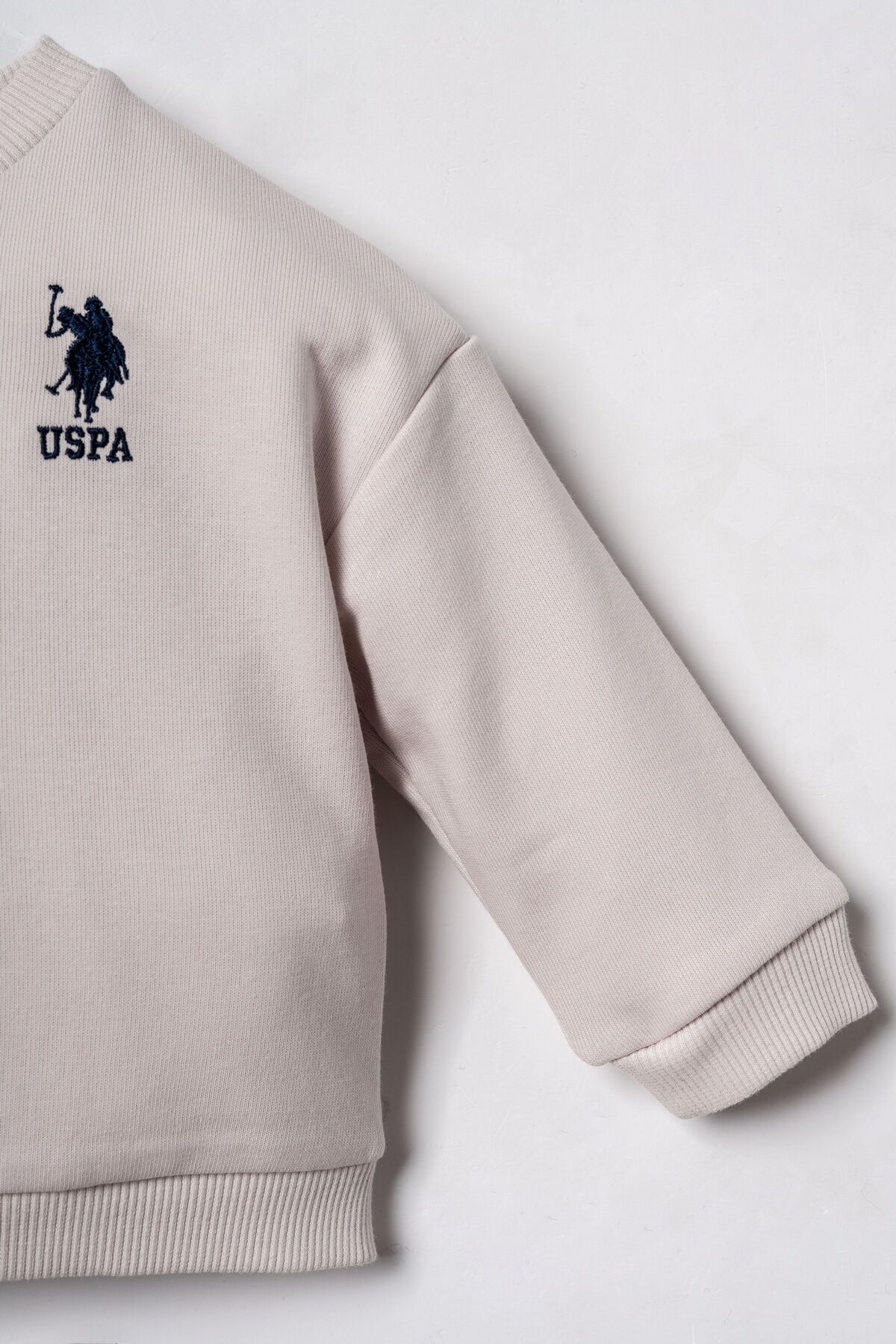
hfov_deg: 27.0
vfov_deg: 39.6
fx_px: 1866
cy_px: 672
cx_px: 448
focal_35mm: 50
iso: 250
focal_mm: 50
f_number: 9
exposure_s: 1/125
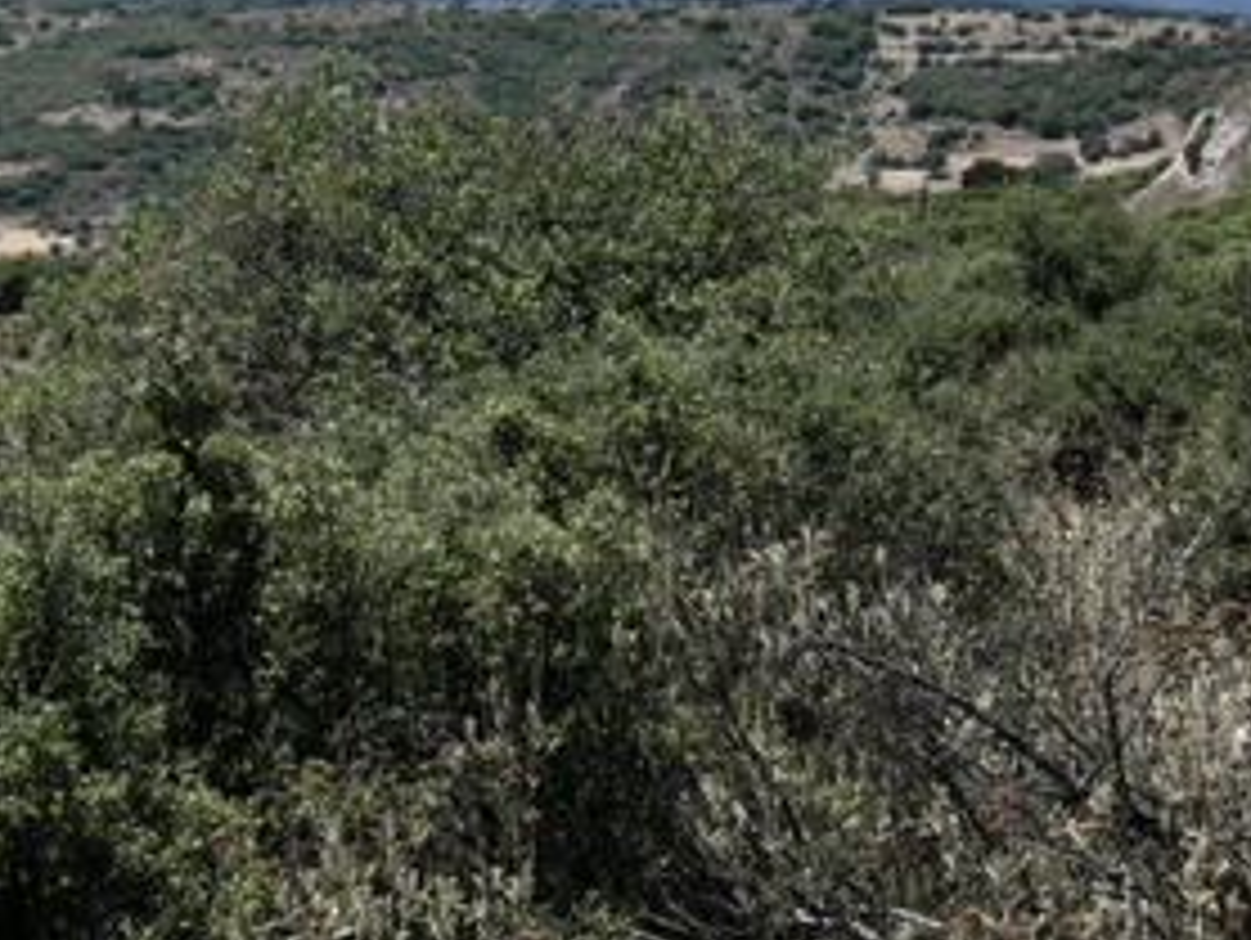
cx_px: 356
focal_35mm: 107
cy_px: 135
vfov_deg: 13.8
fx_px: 3870
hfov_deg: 18.3
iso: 64
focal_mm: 12.9
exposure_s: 1/236
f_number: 5.5
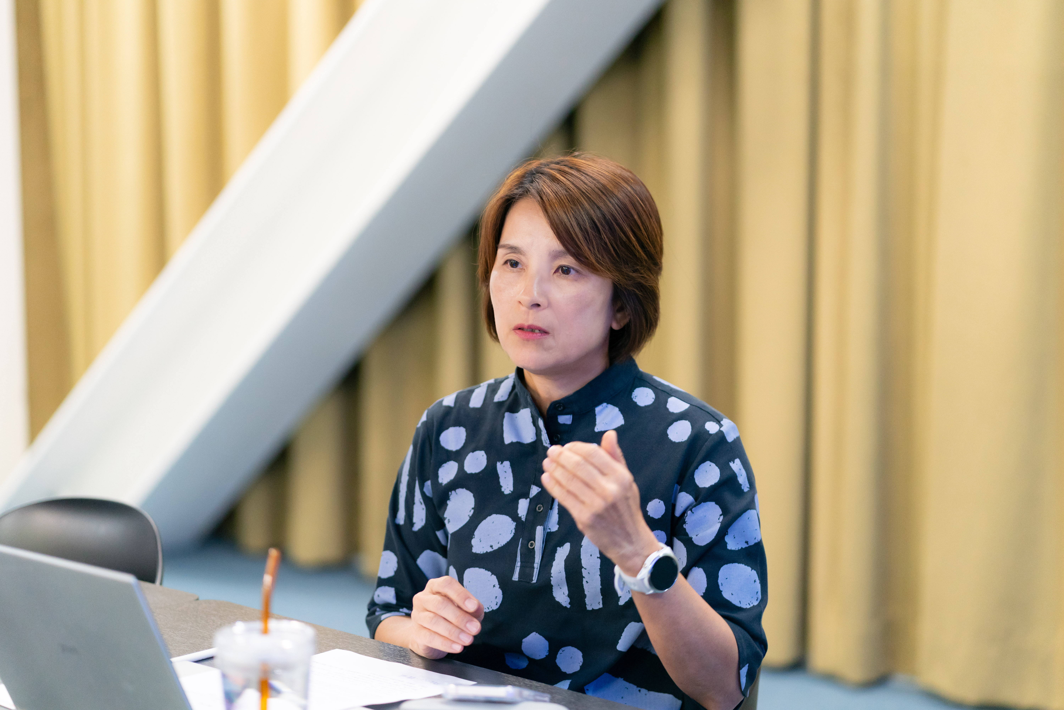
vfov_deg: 16.1
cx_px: 532
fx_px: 2512
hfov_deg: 23.9
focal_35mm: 85
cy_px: 355
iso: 1600
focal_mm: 85
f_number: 2
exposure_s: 1/200
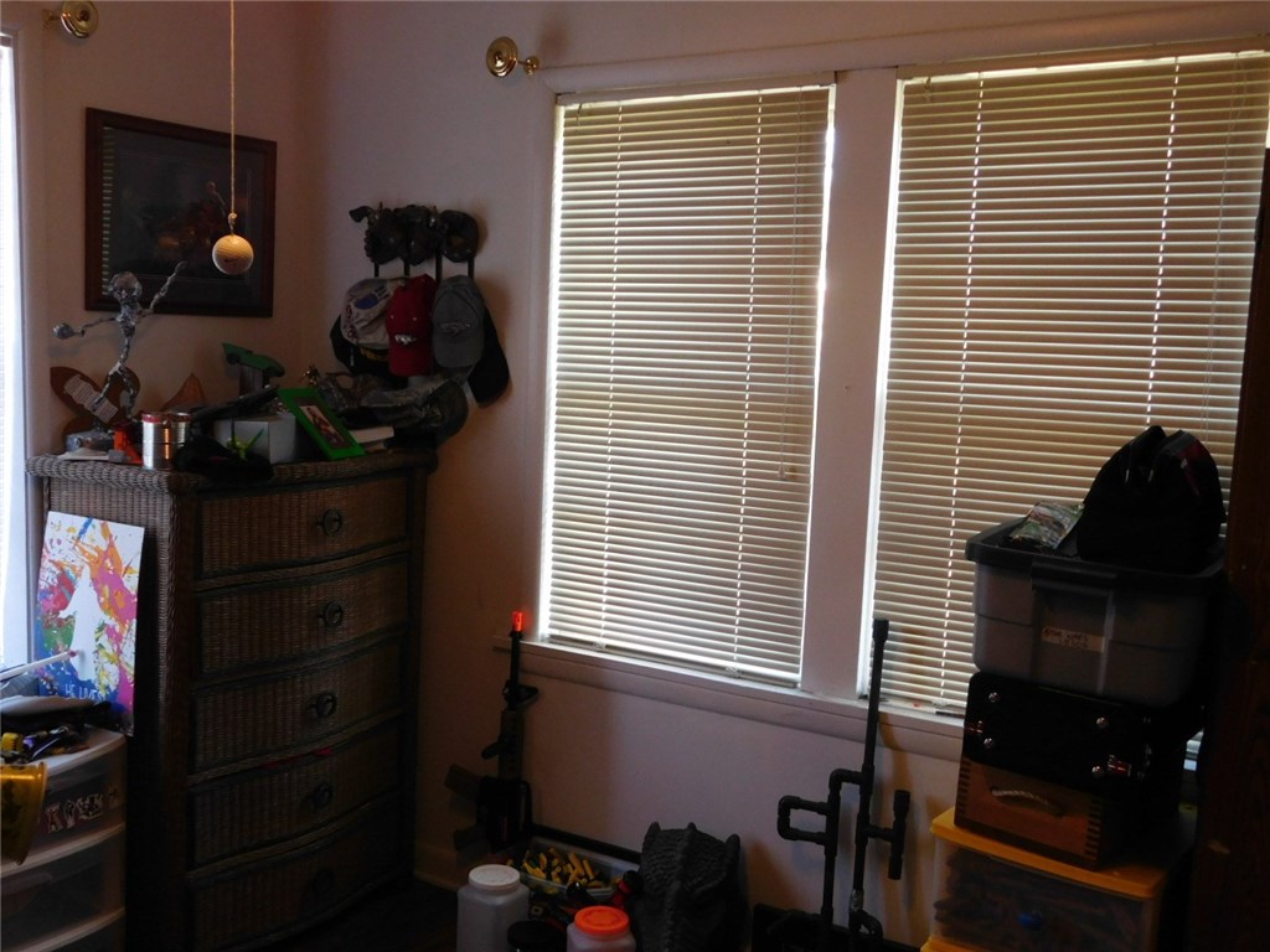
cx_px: 635
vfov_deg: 39.7
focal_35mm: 36
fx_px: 1321
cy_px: 476
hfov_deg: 51.4
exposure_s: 1/30
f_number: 3.5
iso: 250
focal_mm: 6.3
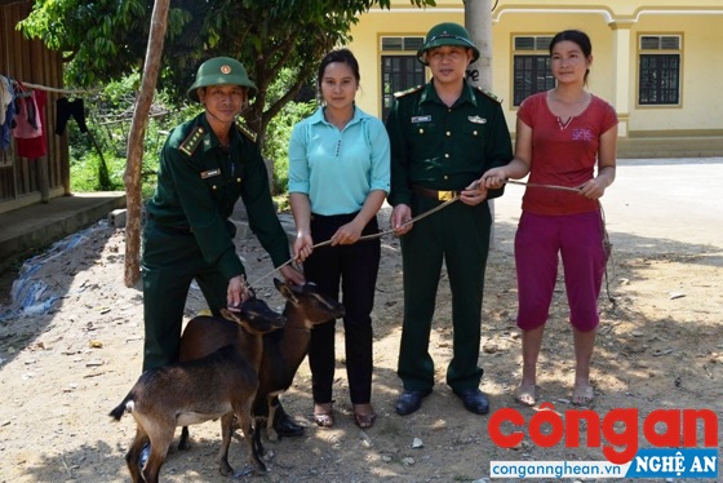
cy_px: 242
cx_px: 362
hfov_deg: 53.1
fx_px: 723
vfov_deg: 36.9
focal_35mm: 36
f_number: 8
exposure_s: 1/250
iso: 200
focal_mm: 24
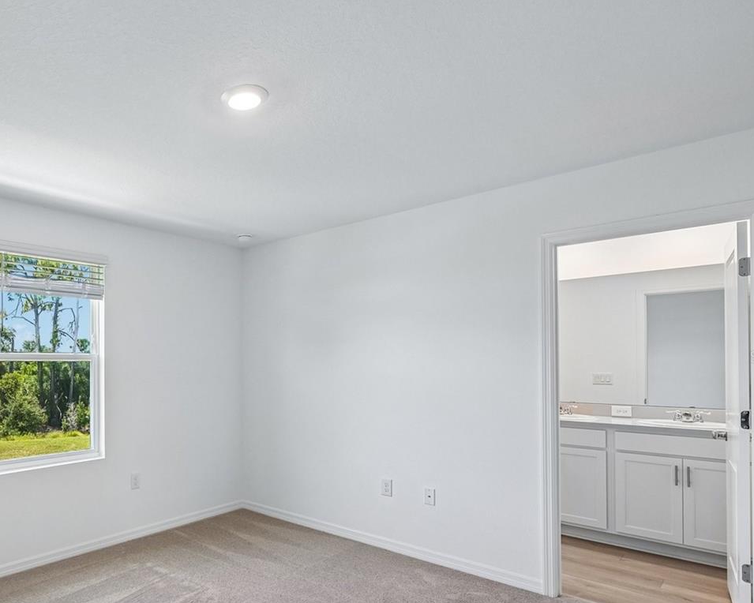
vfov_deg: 62.7
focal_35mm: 22
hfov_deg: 70.1
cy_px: 357
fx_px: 491
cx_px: 189
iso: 400
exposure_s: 1/40
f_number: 8
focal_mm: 14
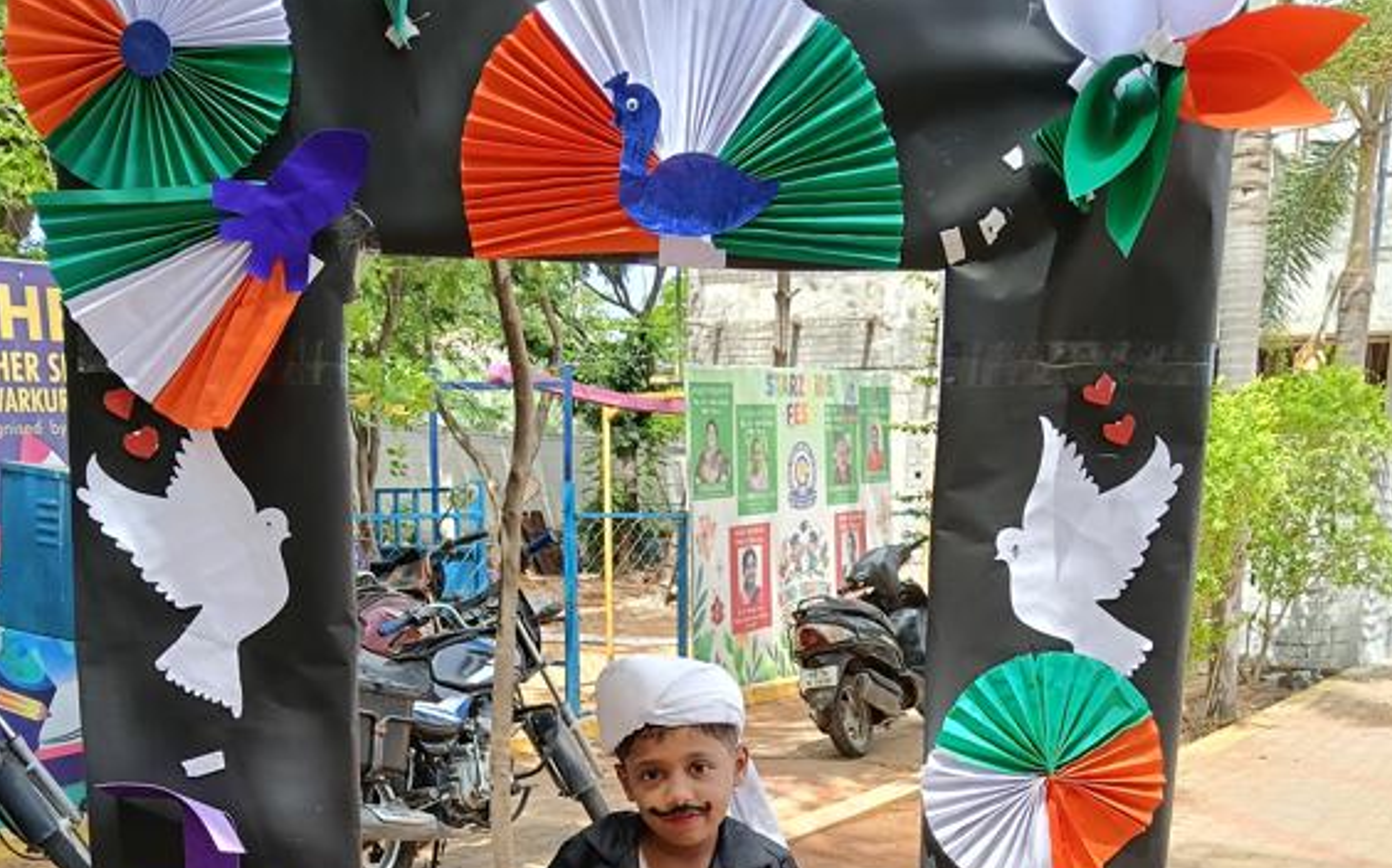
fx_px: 1479
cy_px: 819
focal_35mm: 39
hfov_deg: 50.4
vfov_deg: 30.9
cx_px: 698
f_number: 1.8
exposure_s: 1/120
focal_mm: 3.98
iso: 50
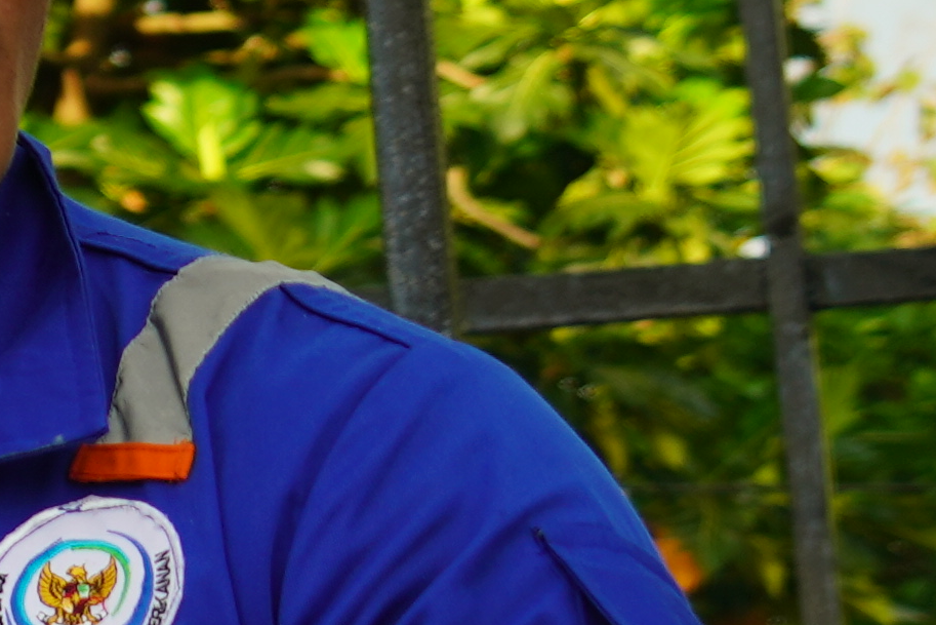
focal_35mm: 230
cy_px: 103
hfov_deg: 7.7
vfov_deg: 6.0
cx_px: -1918
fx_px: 5981
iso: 100
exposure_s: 1/100
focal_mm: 35
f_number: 5
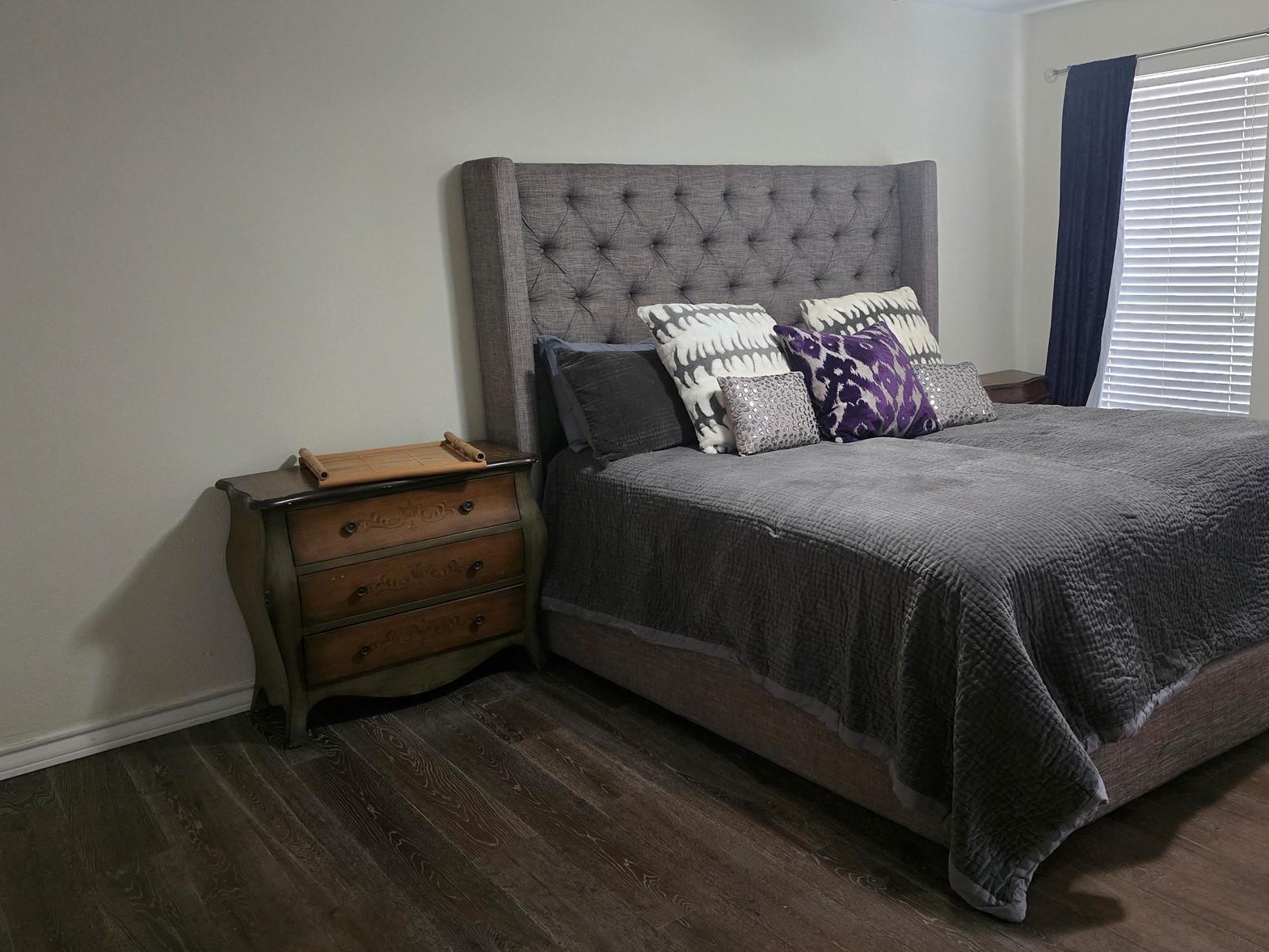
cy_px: 484
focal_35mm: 30
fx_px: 1100
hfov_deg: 59.6
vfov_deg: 46.8
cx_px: 746
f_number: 1.7
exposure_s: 1/60
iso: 1250
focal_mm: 6.3
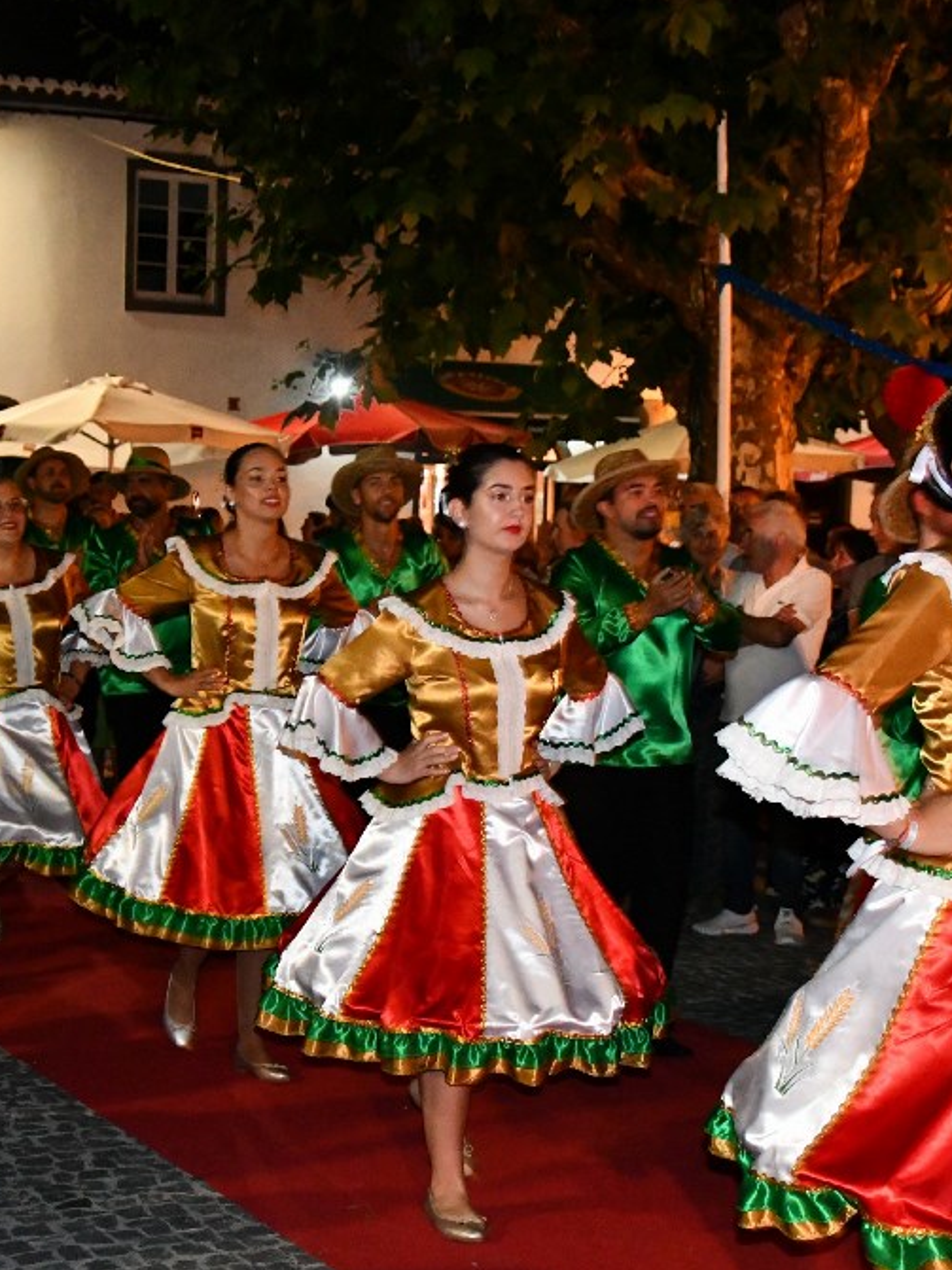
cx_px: 441
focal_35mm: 66
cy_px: 634
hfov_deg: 22.2
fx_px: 2421
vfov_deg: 29.4
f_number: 4.2
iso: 6400
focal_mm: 30
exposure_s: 1/60
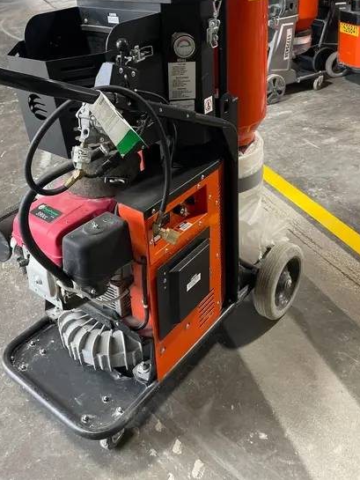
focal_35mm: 35
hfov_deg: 40.7
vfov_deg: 51.6
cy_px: 159
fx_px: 485
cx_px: 169
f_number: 1.6
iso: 200
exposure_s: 1/60
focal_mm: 4.2
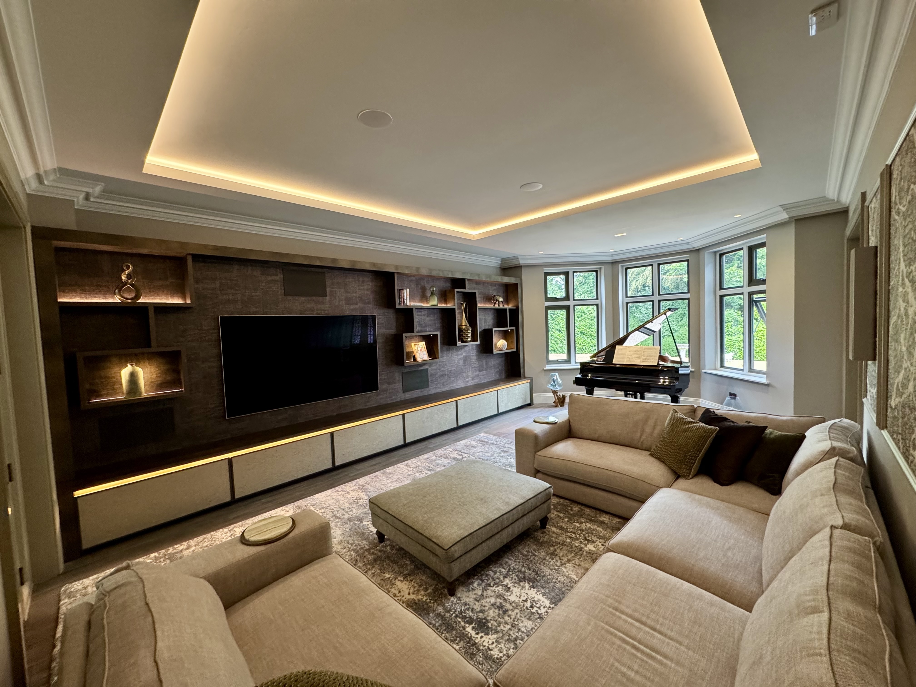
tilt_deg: -2.5
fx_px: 370
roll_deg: +2.5
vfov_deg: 85.7
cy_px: 344
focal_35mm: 14
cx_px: 458
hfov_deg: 102.1
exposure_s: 1/82
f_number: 2.2
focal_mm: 2.22
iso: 320
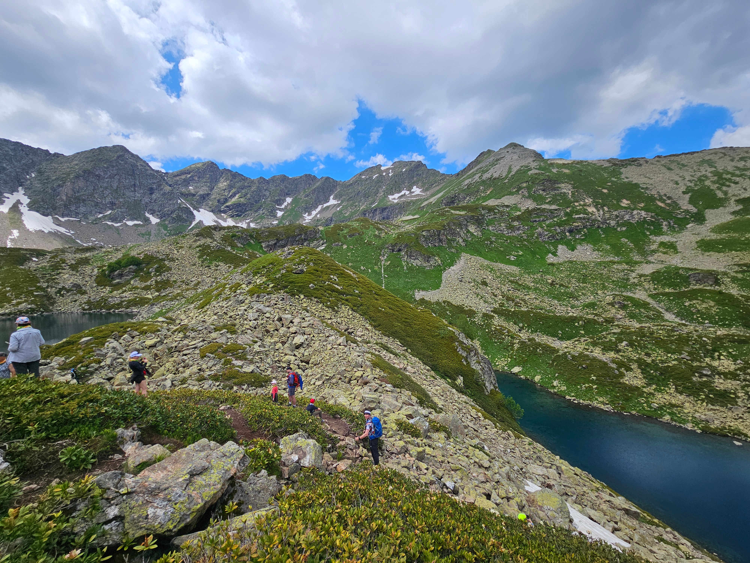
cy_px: 282
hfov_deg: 106.2
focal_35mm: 13
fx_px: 282
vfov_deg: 89.9
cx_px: 375
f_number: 2.2
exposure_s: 1/2450
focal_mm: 2.2
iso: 50
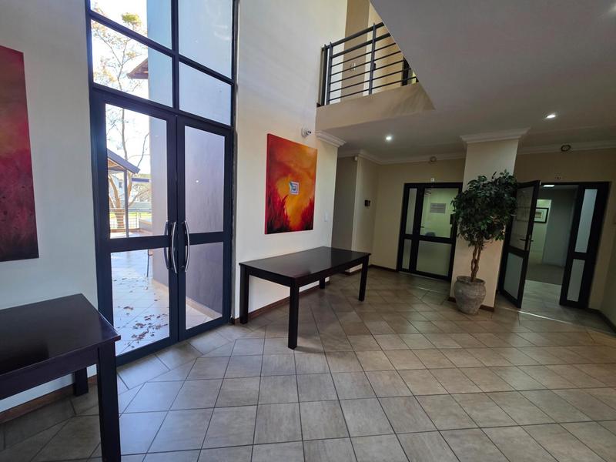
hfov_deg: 106.2
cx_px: 308
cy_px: 231
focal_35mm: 13
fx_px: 231
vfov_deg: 89.9
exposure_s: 1/100
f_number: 1.9
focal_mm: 2.2
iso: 160
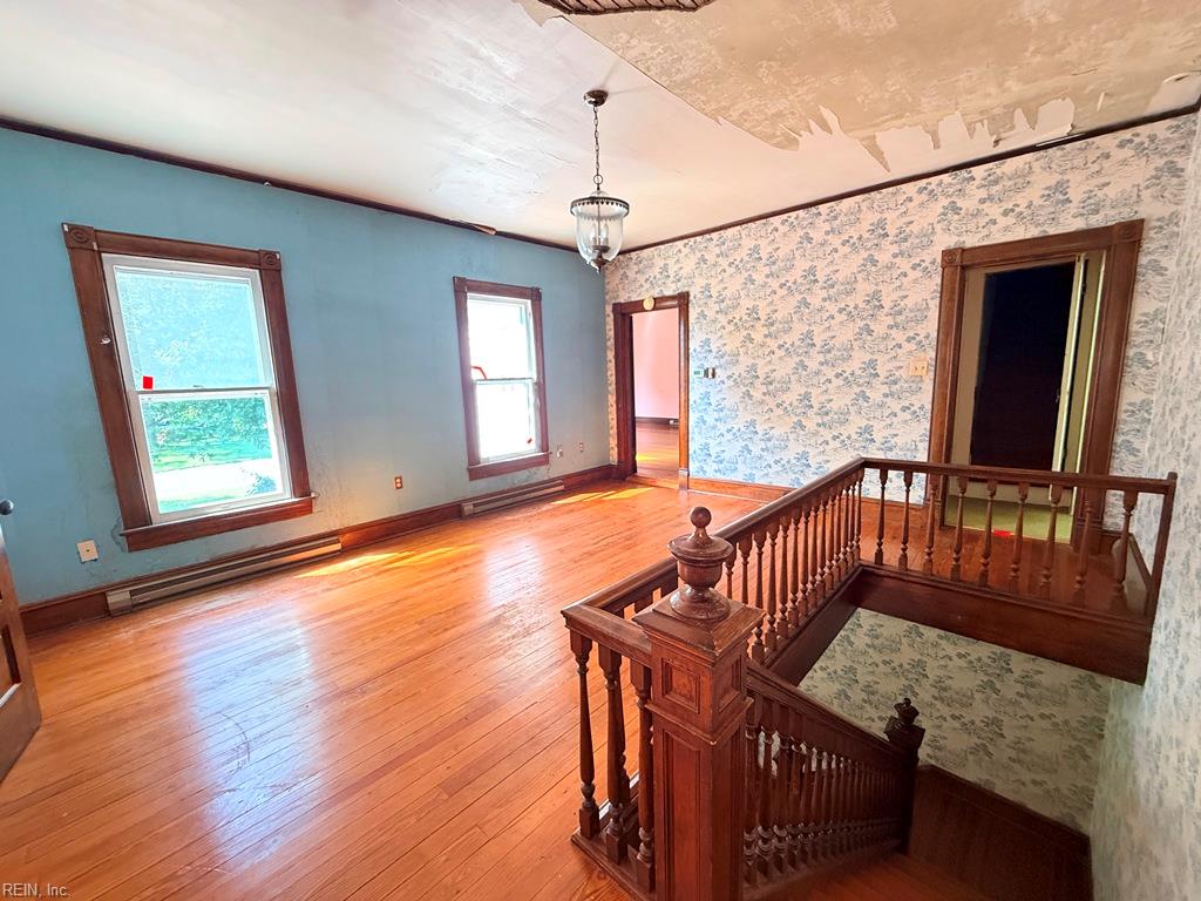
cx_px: 600
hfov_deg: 102.1
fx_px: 486
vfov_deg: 85.7
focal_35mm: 14
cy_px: 450
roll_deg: +2.0
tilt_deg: -9.3
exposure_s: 1/60
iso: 640
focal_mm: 2.22
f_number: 2.2
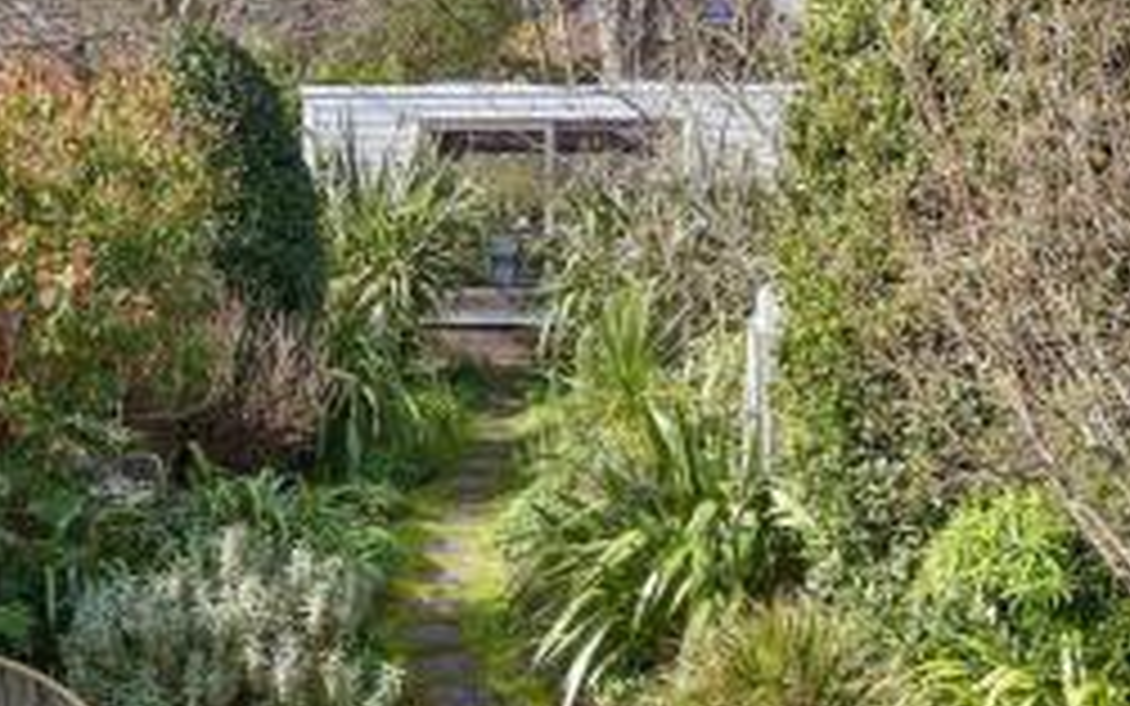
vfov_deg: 22.3
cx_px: 450
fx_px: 1787
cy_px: 447
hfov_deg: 35.0
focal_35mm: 58
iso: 200
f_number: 8
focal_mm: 20
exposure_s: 1/200
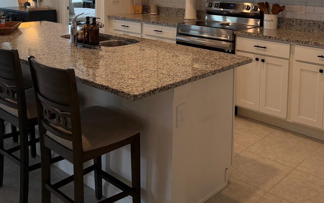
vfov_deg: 29.0
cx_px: 162
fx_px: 371
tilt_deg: -6.2
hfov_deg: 47.2
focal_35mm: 42
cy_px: 11
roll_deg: -0.8
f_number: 1.78
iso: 200
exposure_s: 1/141
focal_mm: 6.76
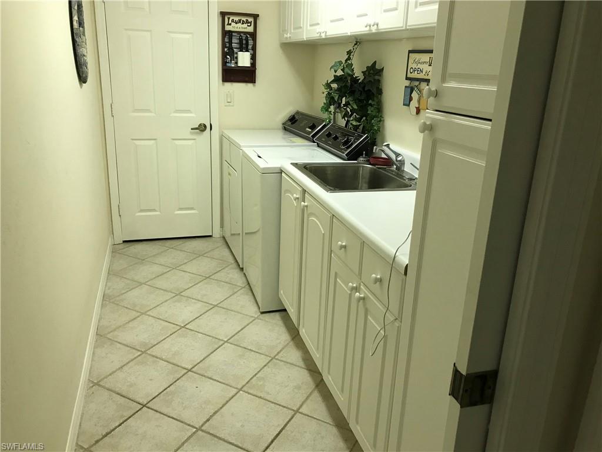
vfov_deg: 49.7
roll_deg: -1.5
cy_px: 226
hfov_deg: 63.4
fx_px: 487
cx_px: 301
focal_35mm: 28
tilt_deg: -17.1
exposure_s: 1/30
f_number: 1.8
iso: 32
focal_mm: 3.99
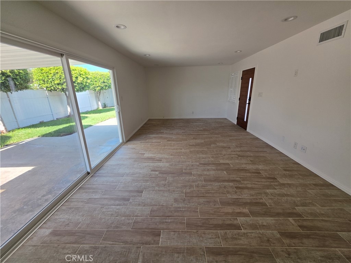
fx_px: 132
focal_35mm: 13
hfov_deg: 106.2
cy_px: 132
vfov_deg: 89.9
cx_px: 176
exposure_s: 1/120
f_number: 1.9
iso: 32
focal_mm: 2.2
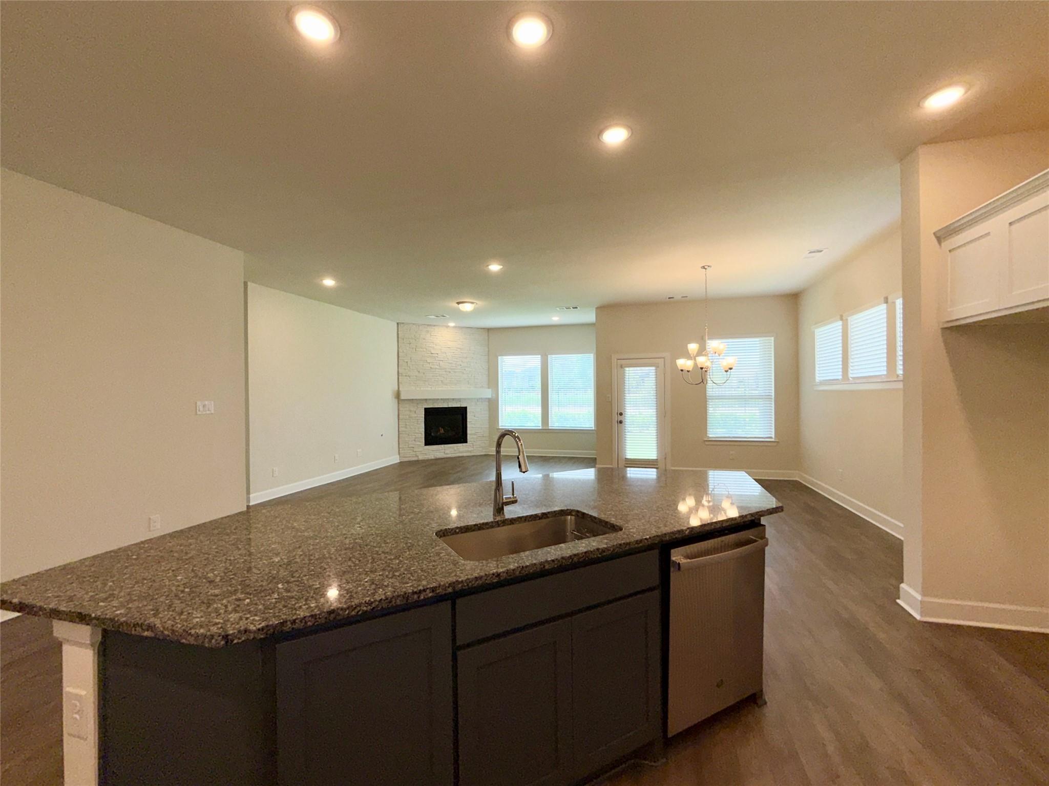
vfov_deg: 85.7
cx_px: 524
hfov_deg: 102.1
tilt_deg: +0.5
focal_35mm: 14
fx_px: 424
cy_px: 393
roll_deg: -1.6
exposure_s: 1/124
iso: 16
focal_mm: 2.22
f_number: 2.2
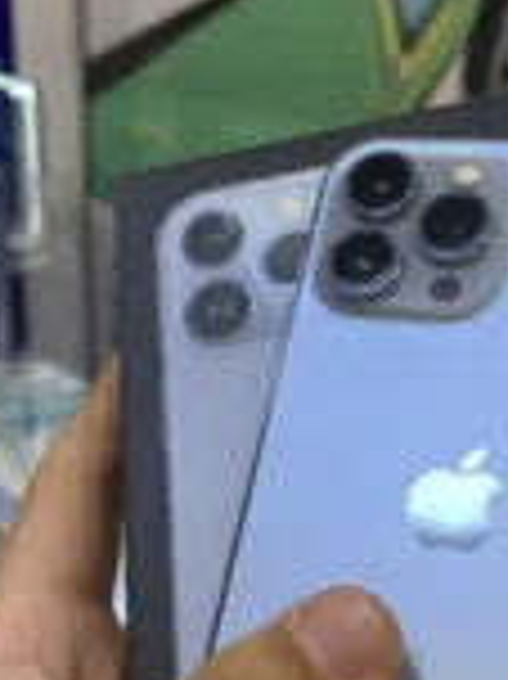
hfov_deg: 21.2
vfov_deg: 27.9
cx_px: 319
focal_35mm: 69
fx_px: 1352
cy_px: 486
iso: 32
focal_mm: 4.2
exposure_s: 1/126
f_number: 1.6
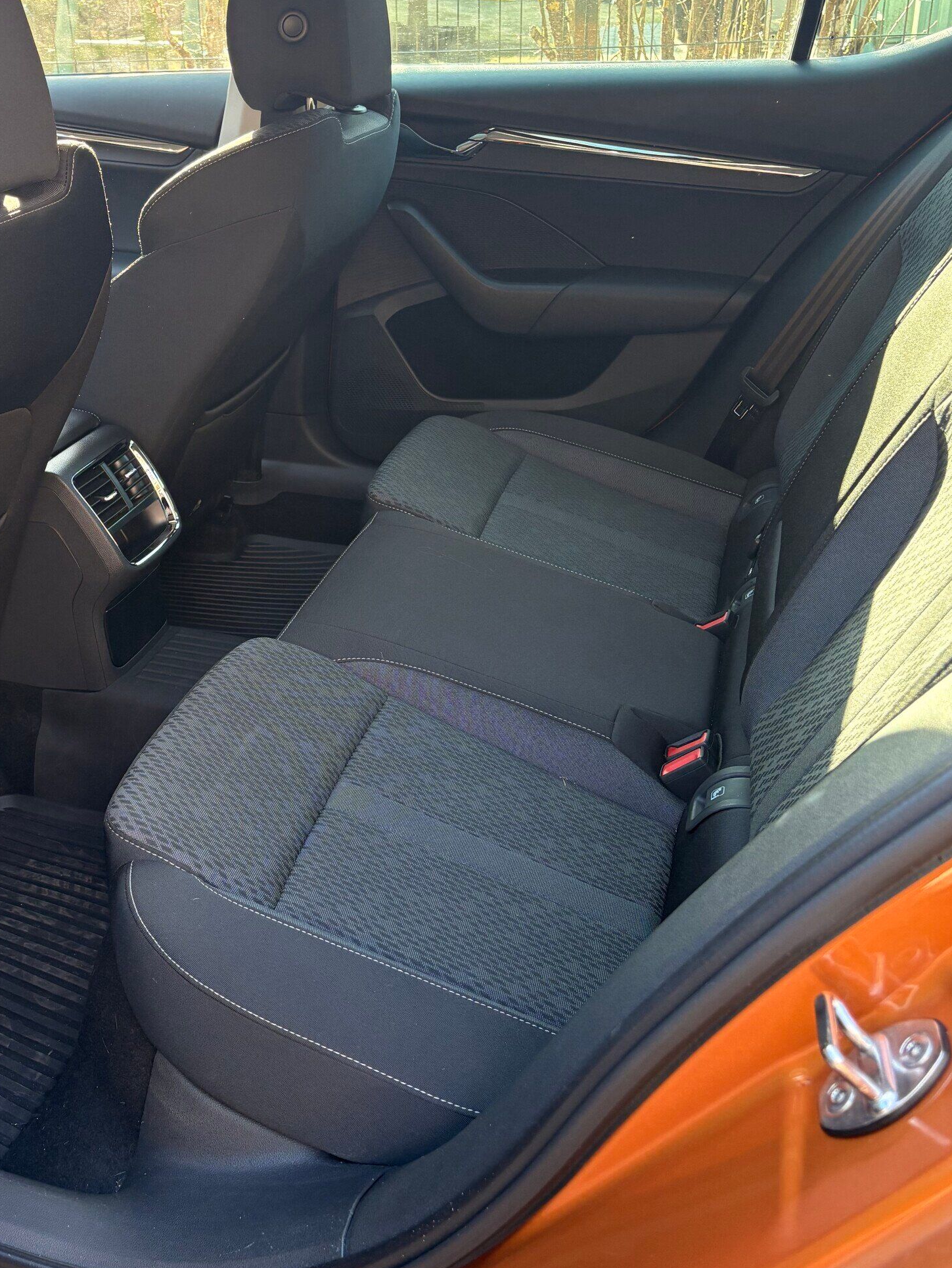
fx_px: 1283
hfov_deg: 40.3
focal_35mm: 35
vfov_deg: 52.5
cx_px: 329
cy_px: 558
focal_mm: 5.96
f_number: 1.6
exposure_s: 1/88
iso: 125
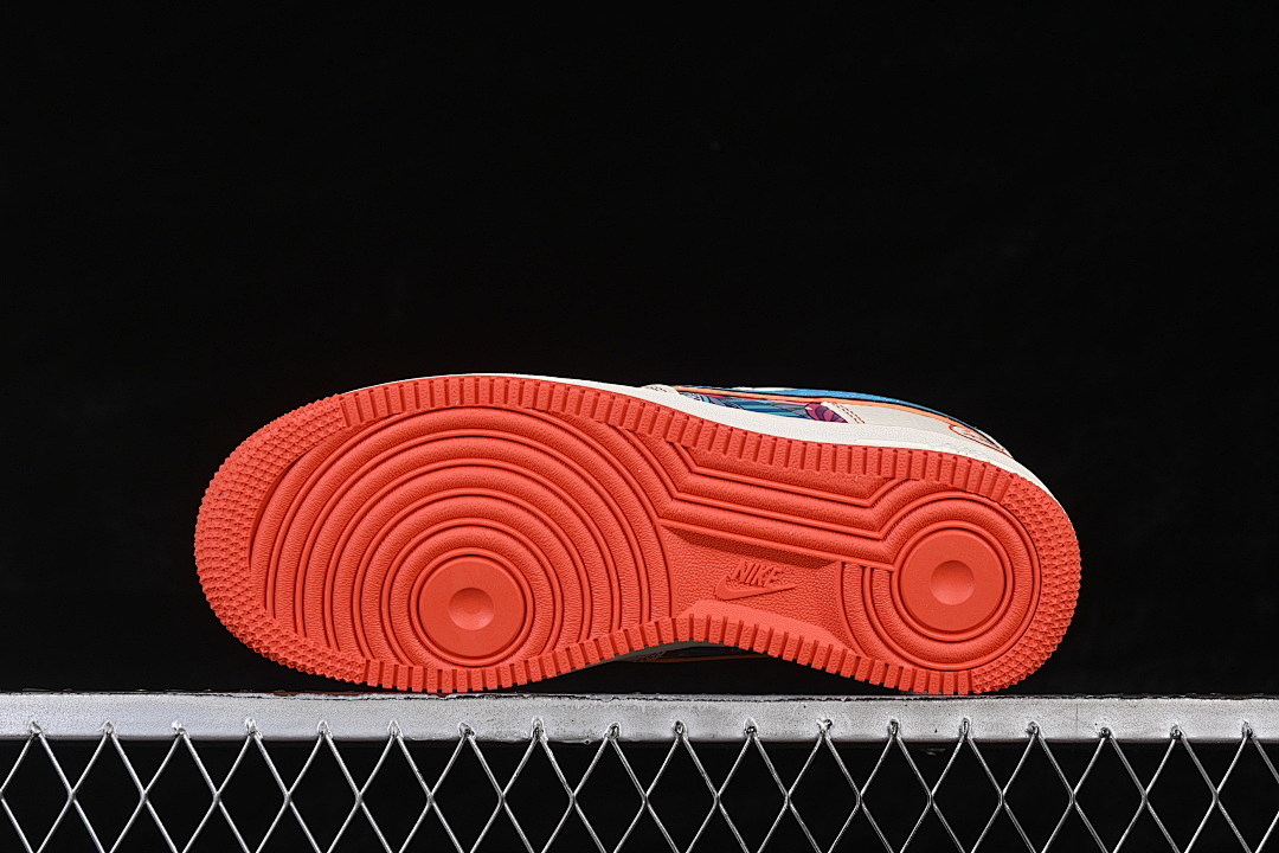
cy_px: 426
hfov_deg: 27.0
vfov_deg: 18.2
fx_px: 2664
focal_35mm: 75
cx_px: 640
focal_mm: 50
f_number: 8
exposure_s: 1/80
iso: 160
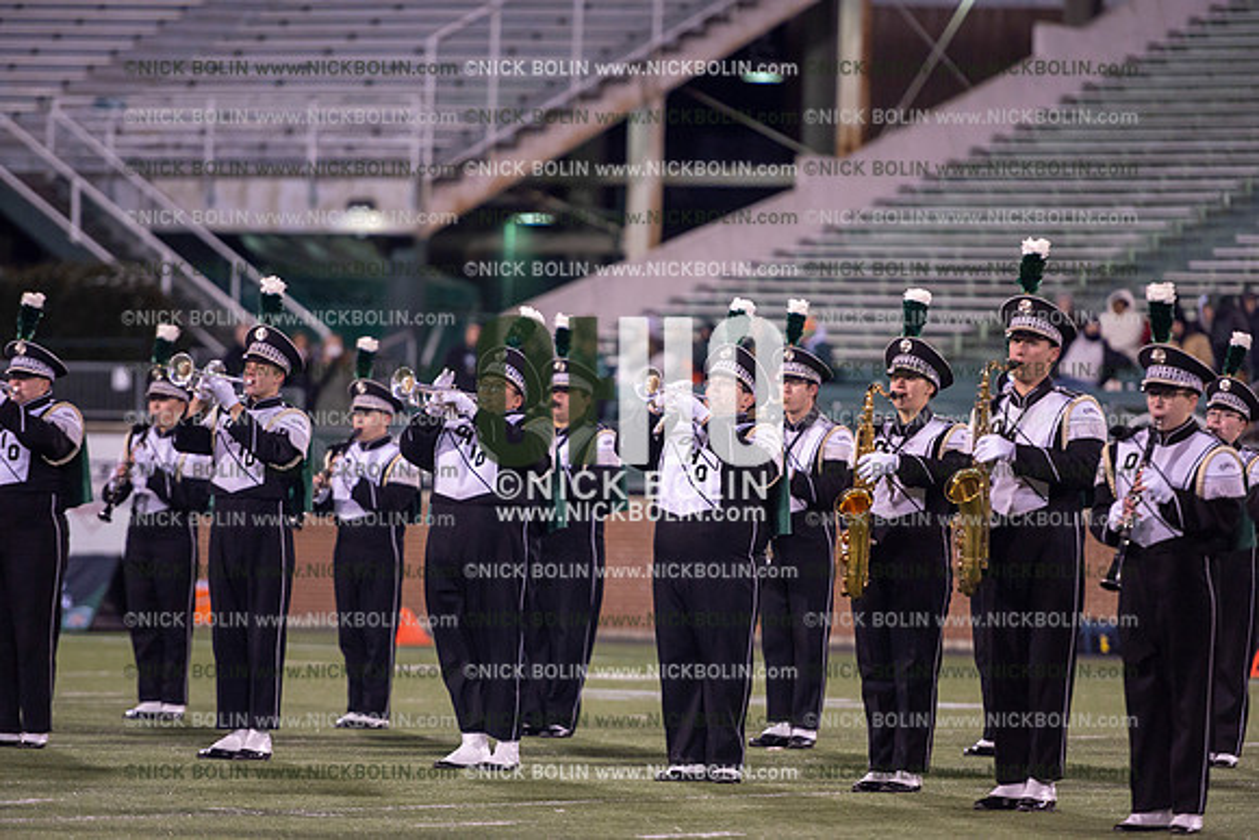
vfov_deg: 7.0
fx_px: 6821
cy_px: 420
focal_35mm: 195
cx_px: 630
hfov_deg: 10.5
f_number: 2.8
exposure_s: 1/1250
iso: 2500
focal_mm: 195
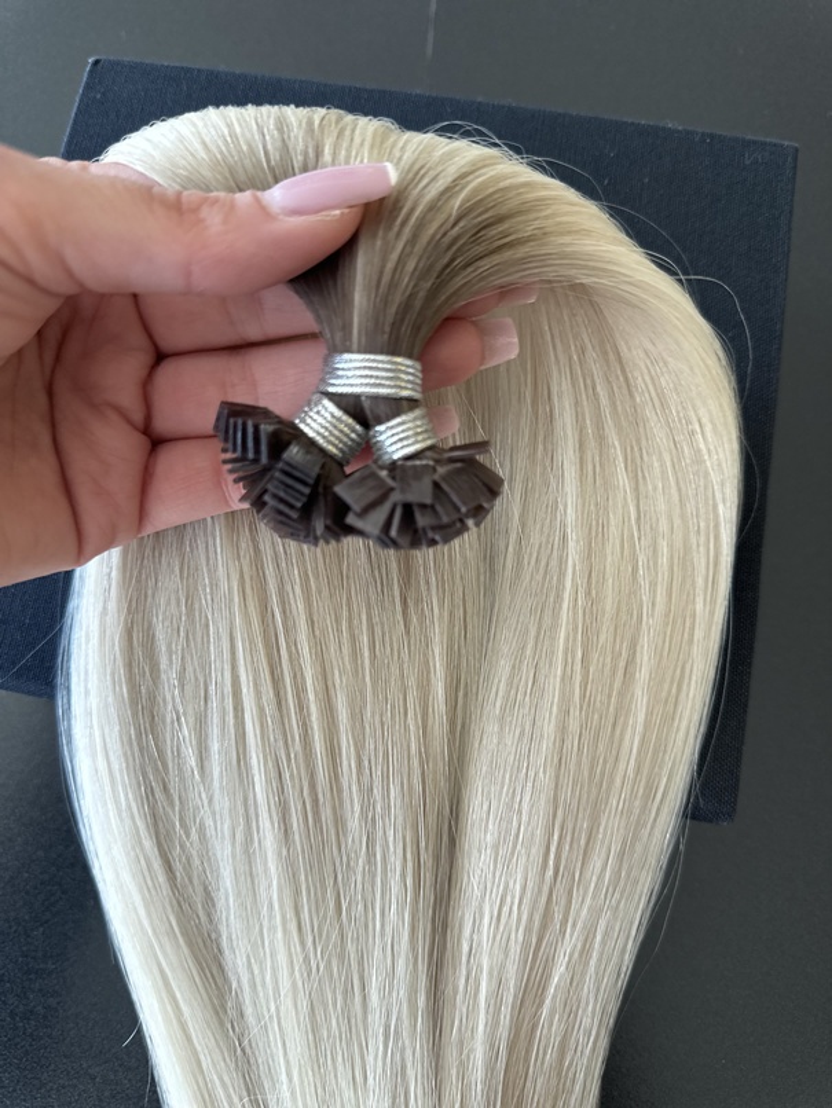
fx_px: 769
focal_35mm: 24
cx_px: 416
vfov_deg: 71.6
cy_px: 554
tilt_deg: -77.5
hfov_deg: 56.8
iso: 100
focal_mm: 6.86
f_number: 1.78
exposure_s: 1/121
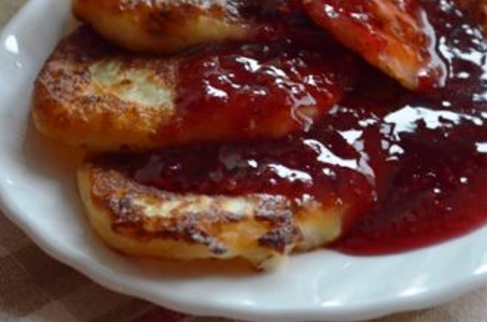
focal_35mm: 115
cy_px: 103
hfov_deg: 17.8
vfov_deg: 11.8
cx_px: 300
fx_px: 1551
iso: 4000
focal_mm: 46
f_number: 6.3
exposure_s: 1/13
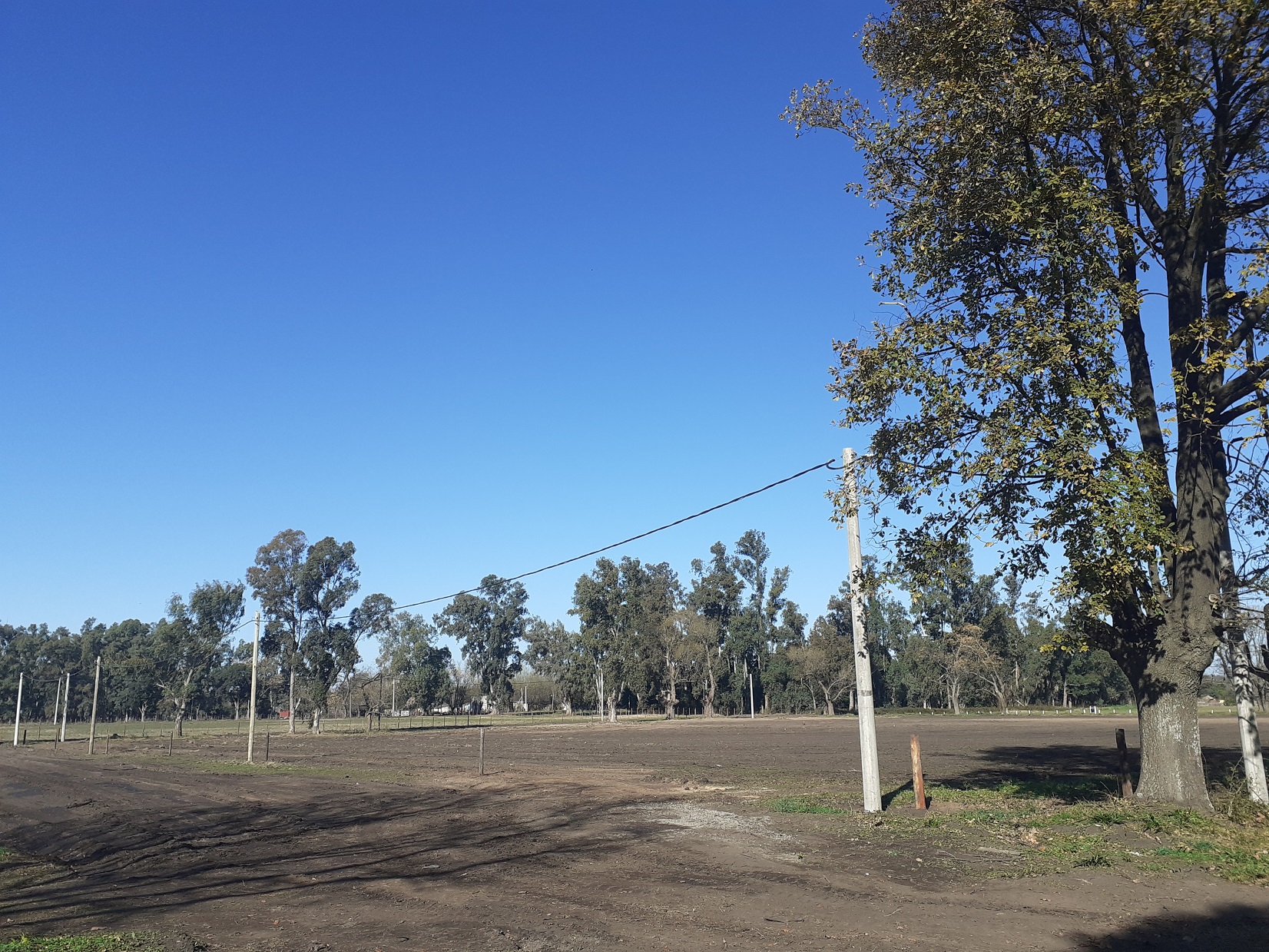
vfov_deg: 51.4
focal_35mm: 27
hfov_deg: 65.3
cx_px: 634
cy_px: 476
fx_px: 990
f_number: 1.9
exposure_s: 1/1506
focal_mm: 3.6
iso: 40
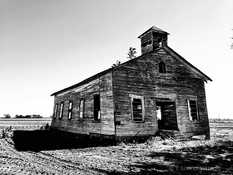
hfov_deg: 55.4
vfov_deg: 42.9
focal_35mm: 33
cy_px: 88
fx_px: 222
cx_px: 116
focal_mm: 4.13
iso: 50
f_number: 2.4
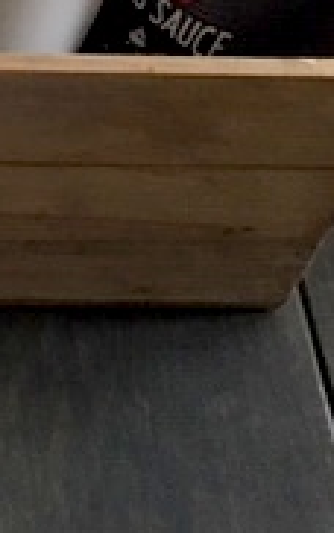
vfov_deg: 16.8
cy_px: -343
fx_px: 1570
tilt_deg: -45.9
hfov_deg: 11.4
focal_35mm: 108
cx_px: -246
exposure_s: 1/30
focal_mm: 4.15
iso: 160
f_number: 2.2
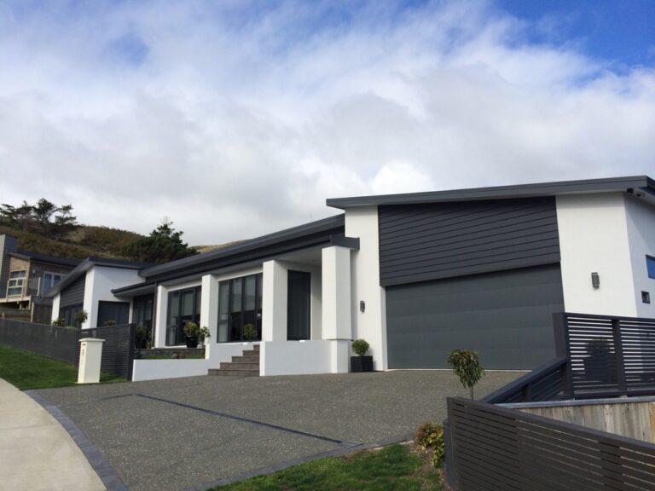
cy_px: 246
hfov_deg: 60.0
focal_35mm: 30
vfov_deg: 46.8
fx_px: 568
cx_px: 328
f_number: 2.2
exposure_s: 1/2283
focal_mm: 4.12
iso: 40
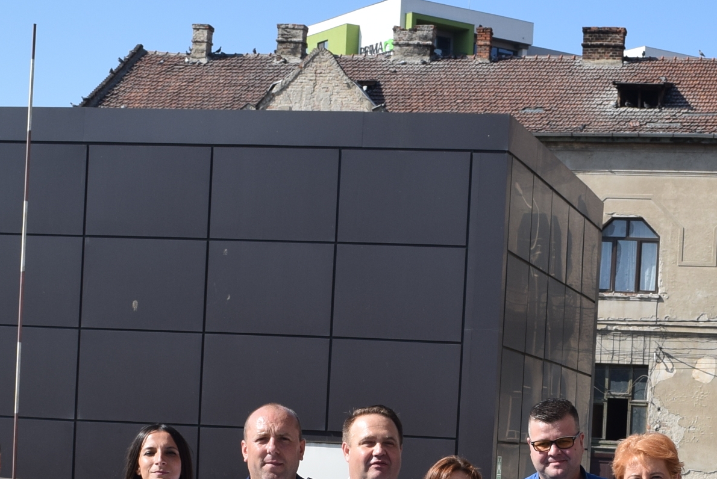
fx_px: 1879
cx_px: 516
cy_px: 558
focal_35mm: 94
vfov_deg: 14.1
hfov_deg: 21.5
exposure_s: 1/320
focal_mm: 25
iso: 200
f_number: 9
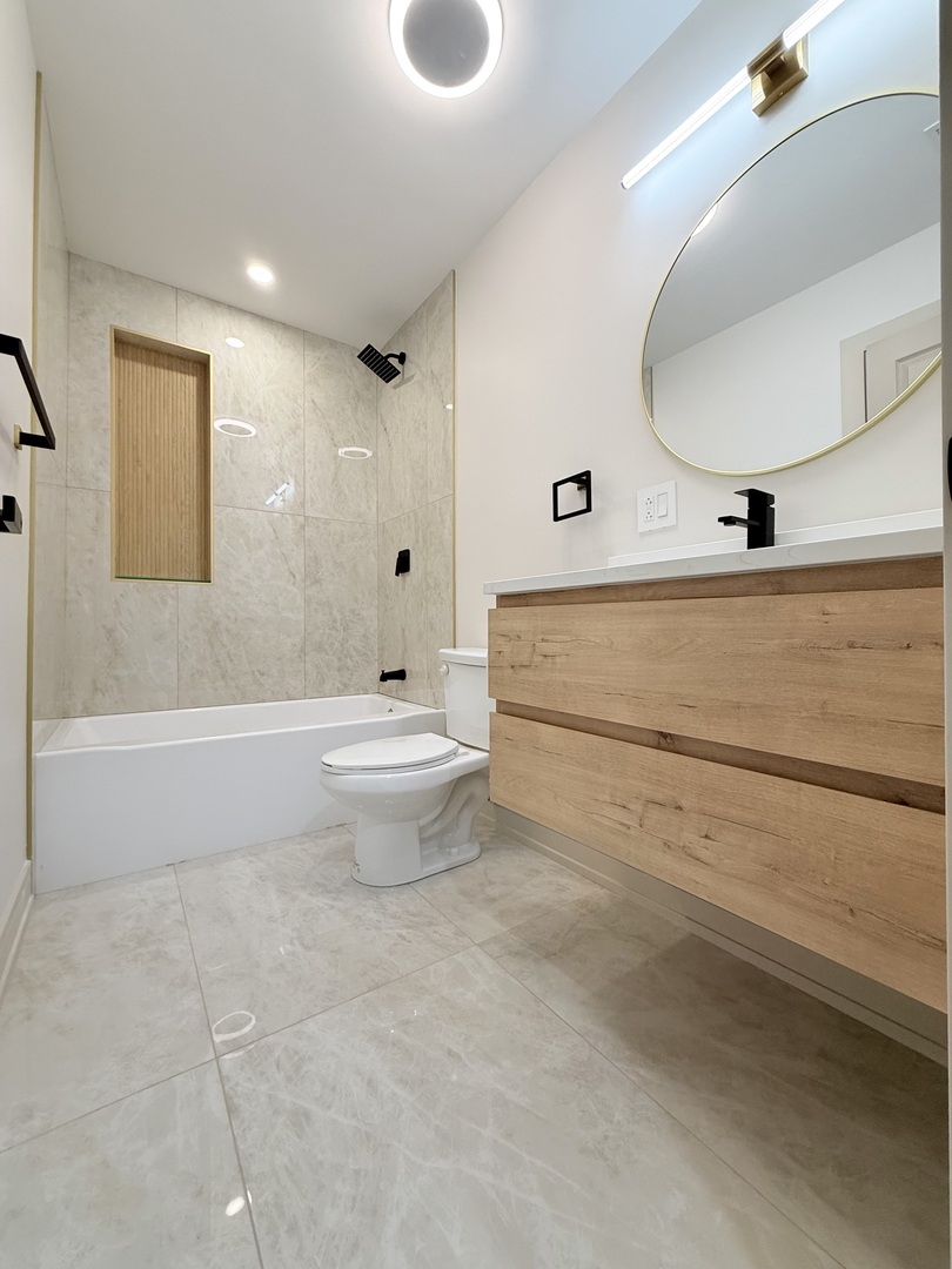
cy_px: 634
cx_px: 476
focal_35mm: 14
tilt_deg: -0.7
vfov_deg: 102.1
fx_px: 513
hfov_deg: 85.7
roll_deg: +0.1
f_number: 2.2
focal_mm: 2.22
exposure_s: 1/120
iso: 160
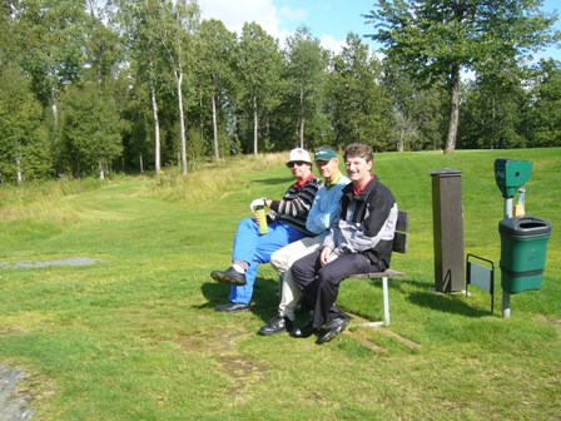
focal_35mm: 35
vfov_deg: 40.7
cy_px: 210
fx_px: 567
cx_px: 280
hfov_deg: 52.6
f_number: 8
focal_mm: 5.8
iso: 50
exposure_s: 1/80
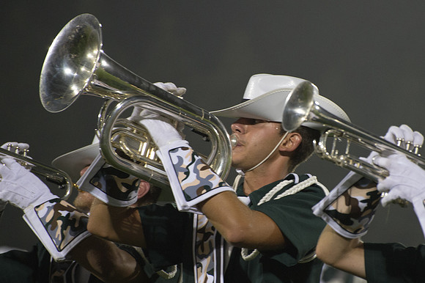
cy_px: 137
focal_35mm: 334
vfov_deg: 4.1
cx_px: 262
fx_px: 3935
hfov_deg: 6.2
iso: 5000
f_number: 5.6
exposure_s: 1/160
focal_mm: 240
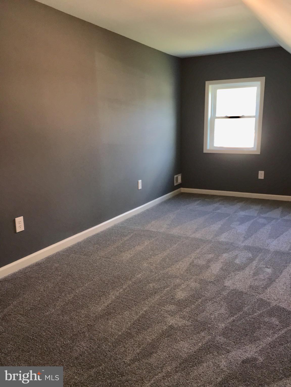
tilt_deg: -9.8
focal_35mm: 29
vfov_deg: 61.7
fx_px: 325
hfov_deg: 48.2
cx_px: 146
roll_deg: +0.3
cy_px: 194
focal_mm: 4.15
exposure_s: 1/30
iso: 50
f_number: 2.2
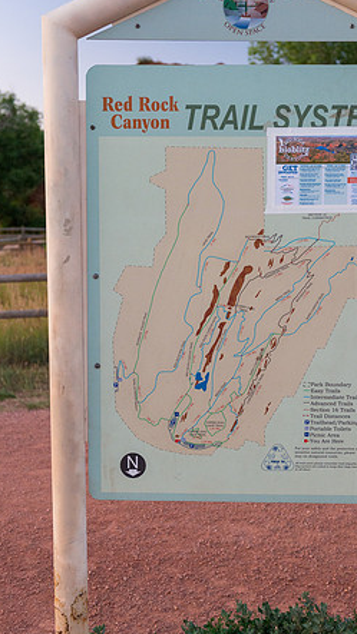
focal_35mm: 51
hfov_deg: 23.5
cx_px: 206
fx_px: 859
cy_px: 316
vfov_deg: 40.6
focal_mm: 48
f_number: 4
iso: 2800
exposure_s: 1/500
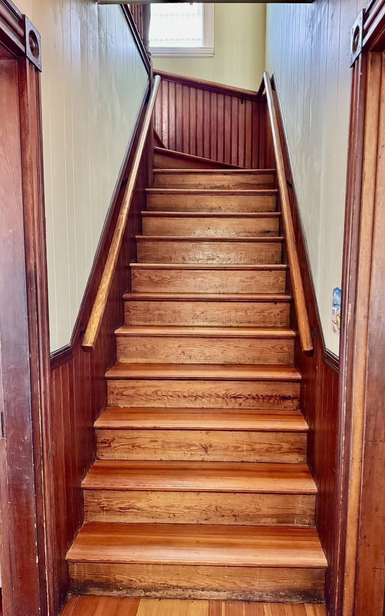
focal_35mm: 26
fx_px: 437
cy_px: 314
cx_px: 214
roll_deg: -0.8
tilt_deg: -7.7
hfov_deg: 47.5
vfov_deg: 70.4
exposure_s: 1/60
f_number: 1.78
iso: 800
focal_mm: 6.76
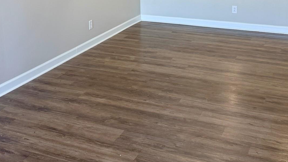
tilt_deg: -8.9
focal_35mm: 50
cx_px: 156
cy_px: -13
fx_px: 382
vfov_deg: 22.7
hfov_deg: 41.3
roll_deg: +1.0
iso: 160
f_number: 1.78
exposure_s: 1/120
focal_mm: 6.76
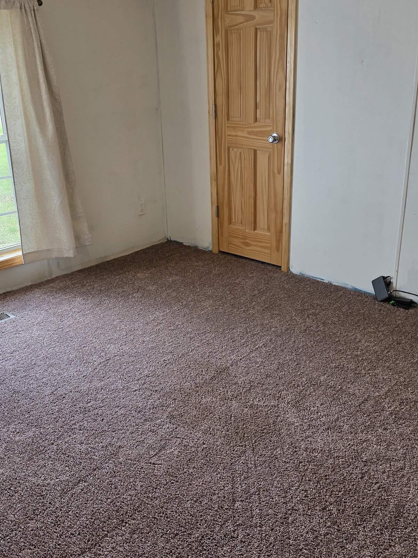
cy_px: 264
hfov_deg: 42.9
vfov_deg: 55.3
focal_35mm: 33
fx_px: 531
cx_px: 231
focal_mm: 6.3
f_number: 1.7
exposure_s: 1/120
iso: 80
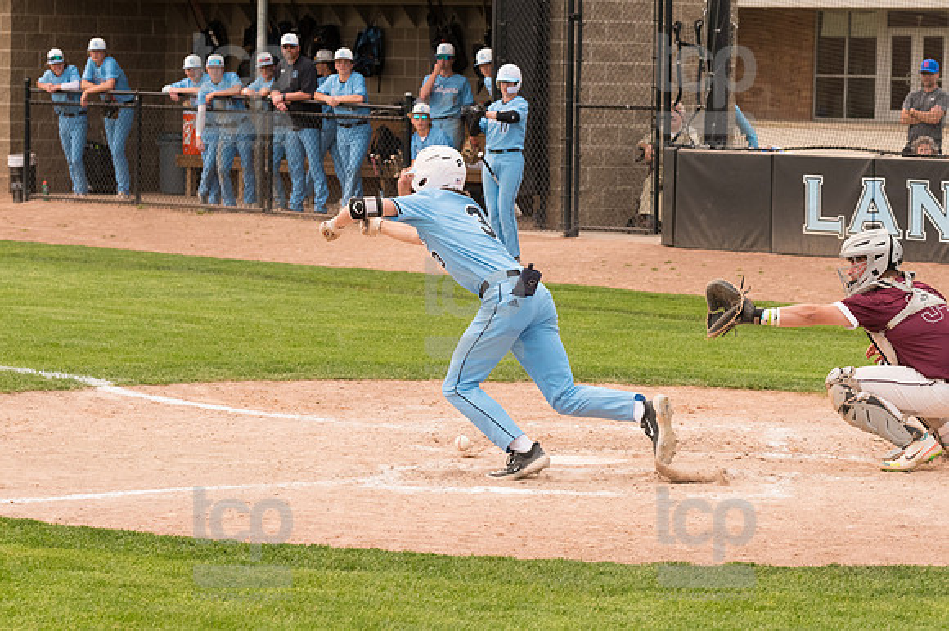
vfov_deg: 9.1
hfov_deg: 13.7
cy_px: 316
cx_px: 474
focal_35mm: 150
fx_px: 3952
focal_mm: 100
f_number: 5.6
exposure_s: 1/2000
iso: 1000
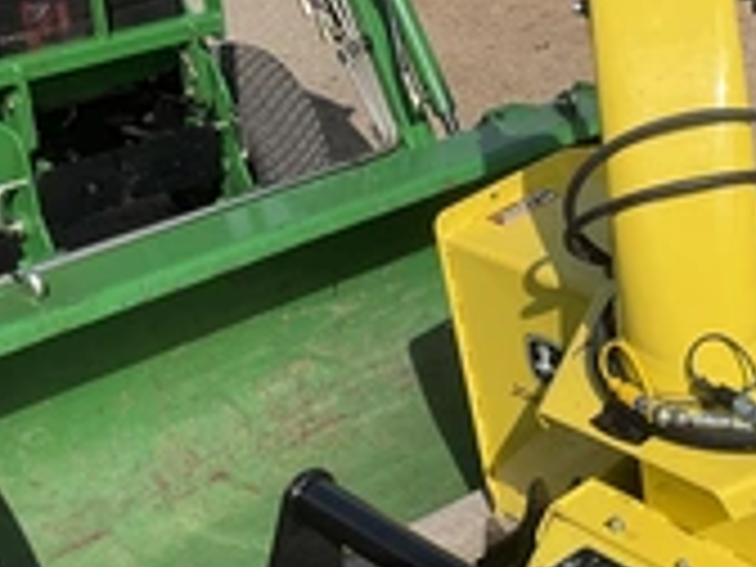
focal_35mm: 69
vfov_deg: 21.2
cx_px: 680
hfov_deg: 27.2
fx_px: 1507
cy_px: 405
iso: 25
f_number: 1.8
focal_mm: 3
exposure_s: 1/2801
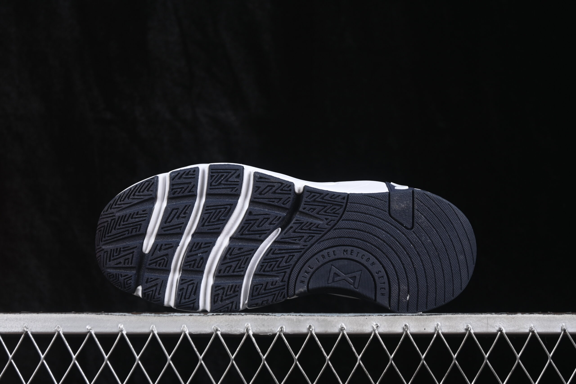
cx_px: 288
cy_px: 192
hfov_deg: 27.0
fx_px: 1200
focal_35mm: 75
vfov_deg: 18.2
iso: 160
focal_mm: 50
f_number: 6.3
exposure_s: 1/60
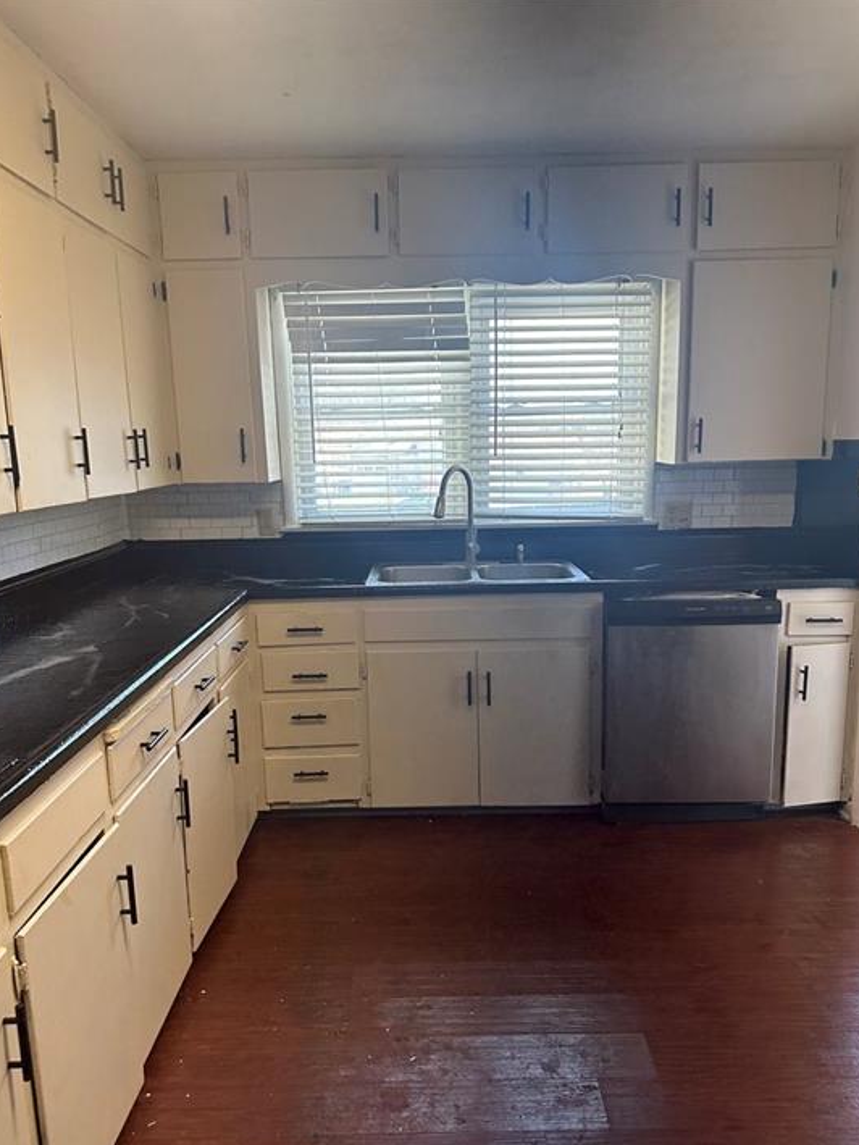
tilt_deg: -9.8
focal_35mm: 26
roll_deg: +0.2
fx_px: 860
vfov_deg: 67.2
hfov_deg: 53.1
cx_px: 430
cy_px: 615
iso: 160
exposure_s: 1/120
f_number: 1.78
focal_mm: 6.86
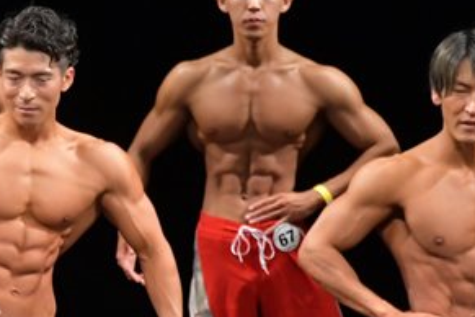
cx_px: -151
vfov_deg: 1.8
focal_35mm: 760
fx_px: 10027
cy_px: 377
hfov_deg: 2.7
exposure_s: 1/400
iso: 3200
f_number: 5.6
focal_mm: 190
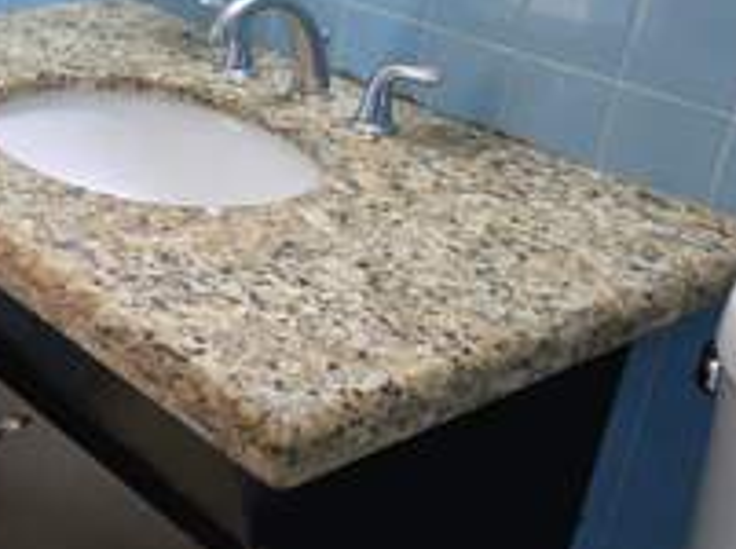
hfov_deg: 33.1
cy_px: 265
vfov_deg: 26.5
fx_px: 1167
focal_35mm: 55
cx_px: 66
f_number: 1.4
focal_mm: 6.5
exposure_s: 1/120
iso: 250
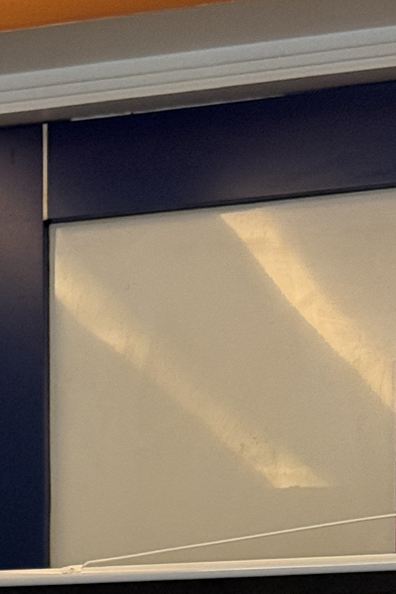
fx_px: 2937
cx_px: -316
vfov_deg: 11.1
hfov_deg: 7.5
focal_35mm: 178
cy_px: 869
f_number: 1.78
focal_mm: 6.76
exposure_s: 1/33
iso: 320
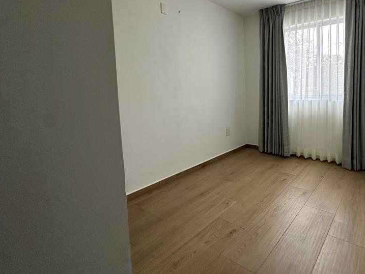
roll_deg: +1.2
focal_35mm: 20
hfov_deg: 78.0
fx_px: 211
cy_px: 103
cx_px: 255
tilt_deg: -3.8
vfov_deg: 65.0
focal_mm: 2.22
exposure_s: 1/99
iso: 200
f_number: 2.2
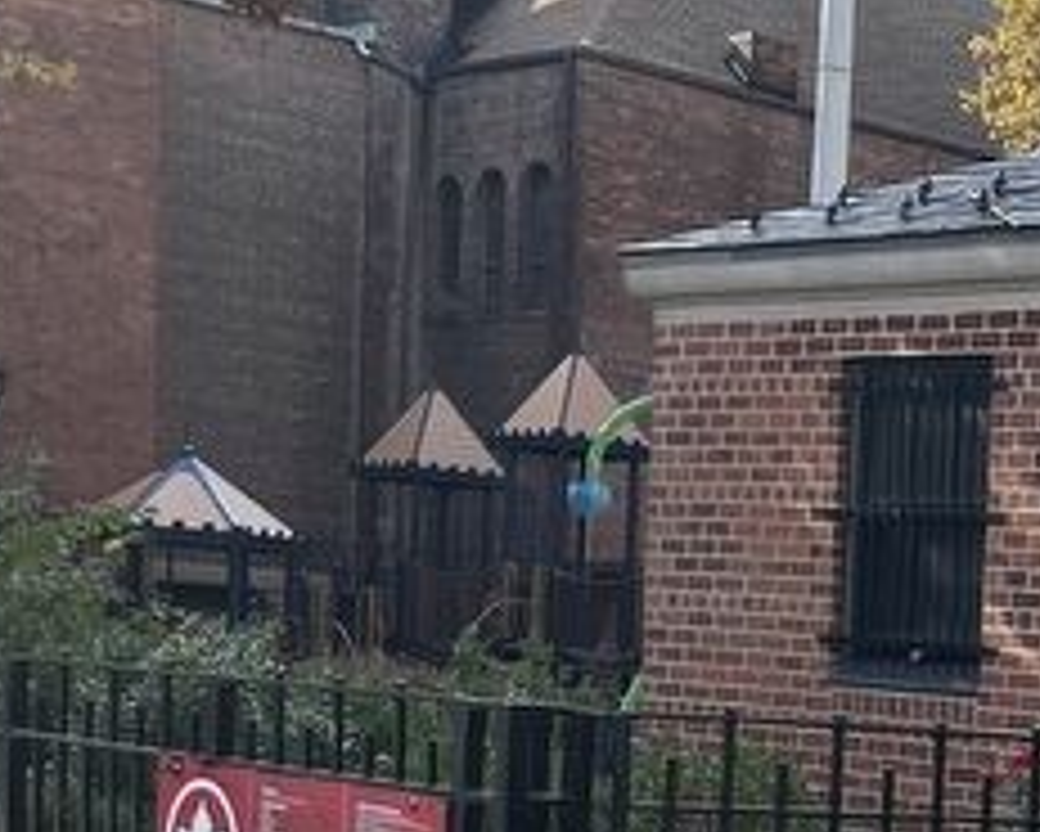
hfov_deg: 19.6
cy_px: 908
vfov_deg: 16.9
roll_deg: -1.6
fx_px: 2710
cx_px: 1445
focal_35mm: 88
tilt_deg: -3.9
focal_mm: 5.1
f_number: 1.6
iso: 50
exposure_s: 1/871
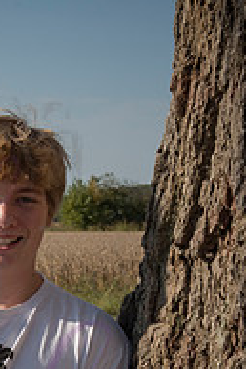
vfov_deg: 17.9
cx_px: -2
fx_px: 1146
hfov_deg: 12.1
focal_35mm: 112
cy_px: 350
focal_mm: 48
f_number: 14
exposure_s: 1/400
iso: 400
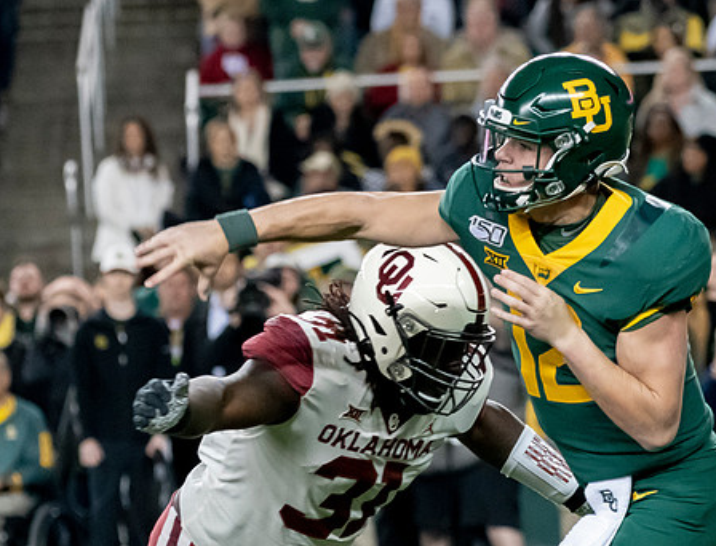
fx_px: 11491
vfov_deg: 2.7
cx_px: 378
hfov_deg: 3.6
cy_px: 296
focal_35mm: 552
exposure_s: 1/1250
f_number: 5.6
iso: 9000
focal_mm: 230
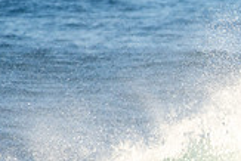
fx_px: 17166
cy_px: 175
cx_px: 395
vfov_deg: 0.5
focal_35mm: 2562
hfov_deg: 0.8
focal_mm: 480
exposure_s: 1/2000
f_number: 5.6
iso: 720
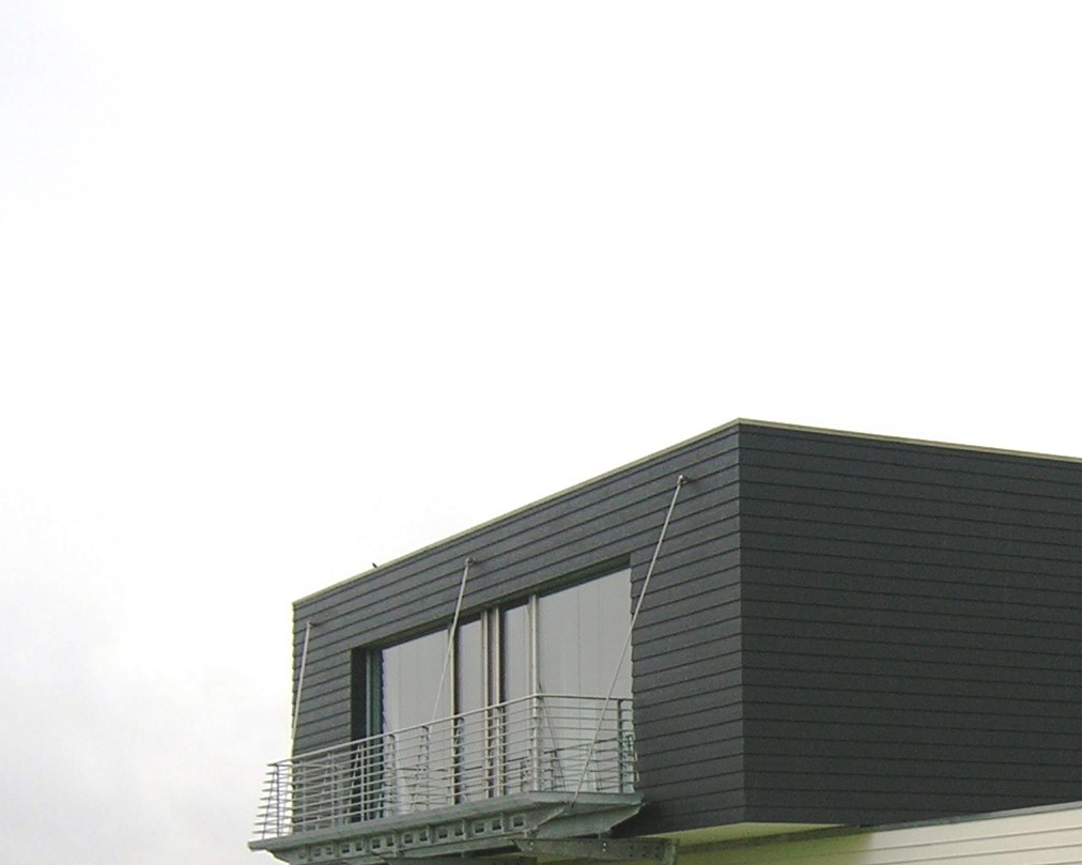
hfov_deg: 24.9
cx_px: 883
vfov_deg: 20.1
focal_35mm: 75
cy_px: 733
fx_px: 2401
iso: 50
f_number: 2.9
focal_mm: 5.7
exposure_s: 1/83.7
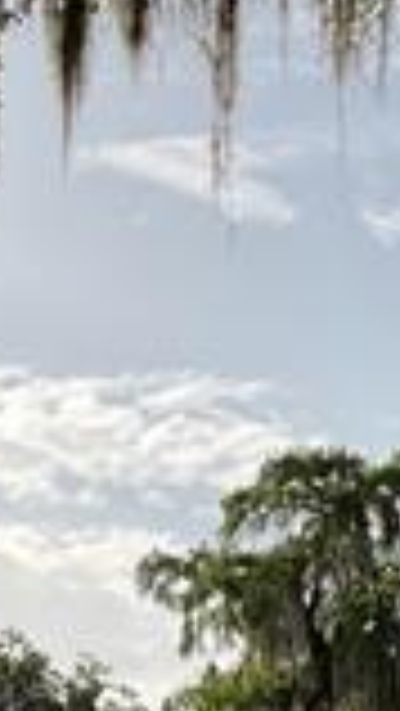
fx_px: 2260
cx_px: 369
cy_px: 1292
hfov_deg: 10.1
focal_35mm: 120
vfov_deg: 15.3
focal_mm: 3
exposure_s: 1/883
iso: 25
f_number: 1.8
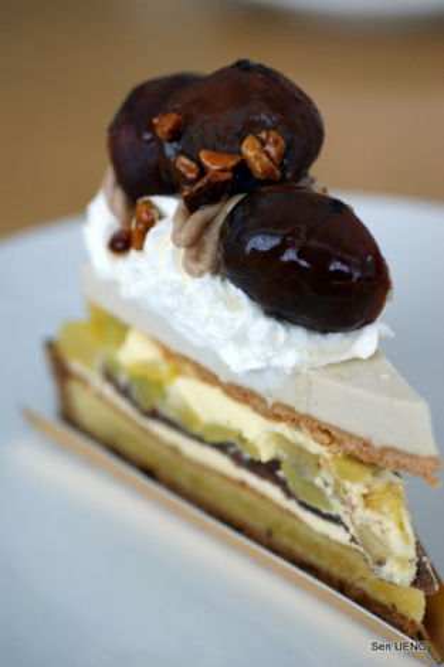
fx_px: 1388
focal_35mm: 75
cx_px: 222
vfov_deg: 27.0
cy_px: 334
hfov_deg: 18.2
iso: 400
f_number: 3.5
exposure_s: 1/40
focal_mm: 50
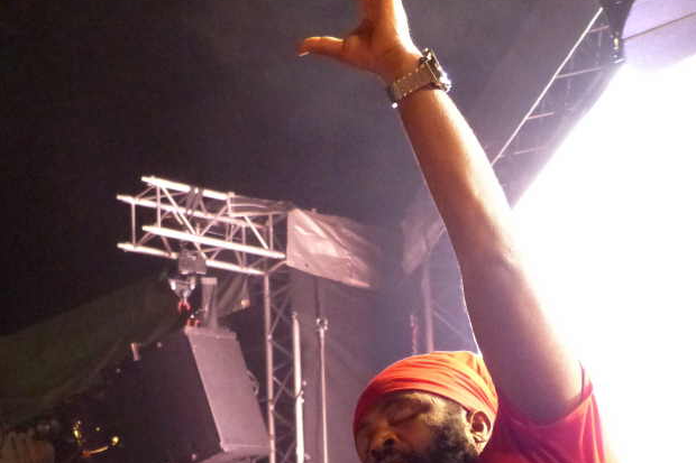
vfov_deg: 13.6
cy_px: 472
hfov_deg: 20.6
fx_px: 1913
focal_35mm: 99
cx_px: 330
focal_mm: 10.5
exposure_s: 1/60
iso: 1600
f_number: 2.8
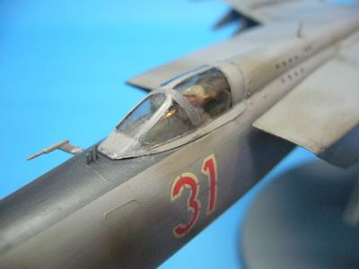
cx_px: 180
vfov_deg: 40.7
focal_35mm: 35
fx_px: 363
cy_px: 134
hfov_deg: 52.6
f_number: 2.8
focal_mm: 5.8
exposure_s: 1/10
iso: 200
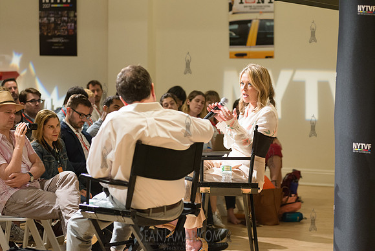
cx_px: 188
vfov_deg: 13.7
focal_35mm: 100
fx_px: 1042
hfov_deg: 20.4
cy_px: 126
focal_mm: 100
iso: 2500
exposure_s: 1/100
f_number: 4
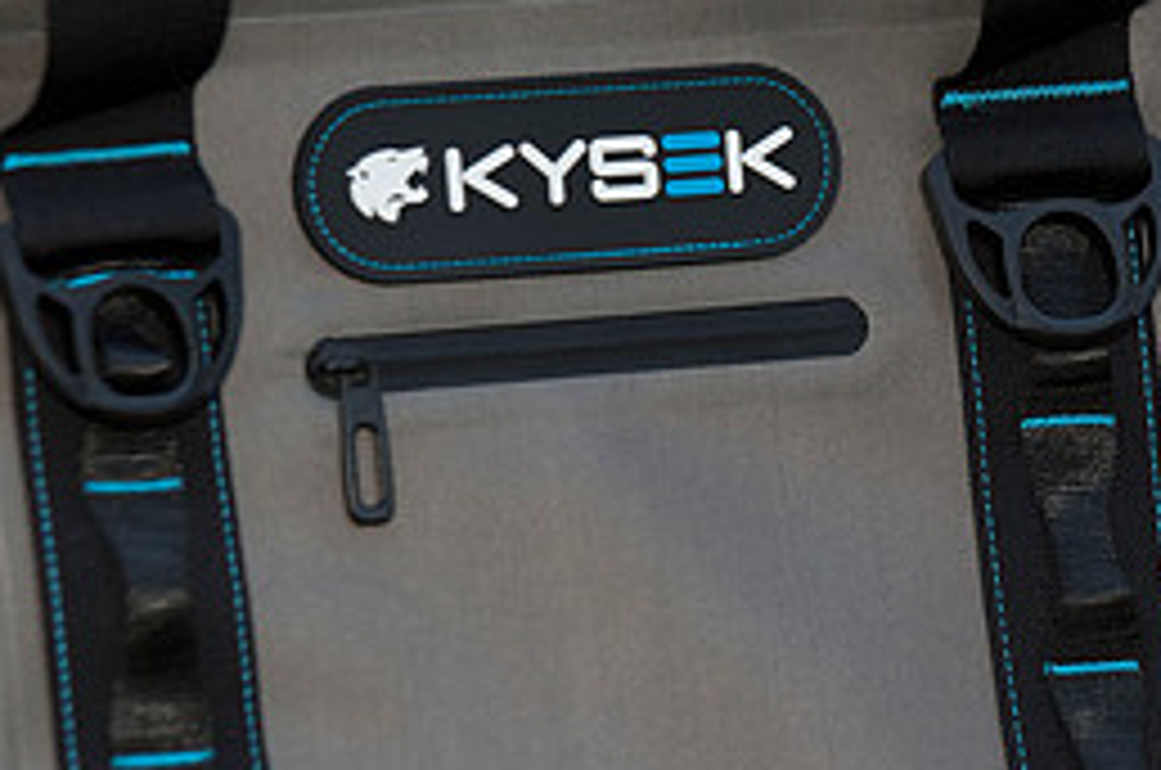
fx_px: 12683
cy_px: 540
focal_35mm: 394
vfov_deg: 3.5
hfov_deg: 5.2
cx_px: 752
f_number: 5
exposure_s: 1/200
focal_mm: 175
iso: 2500
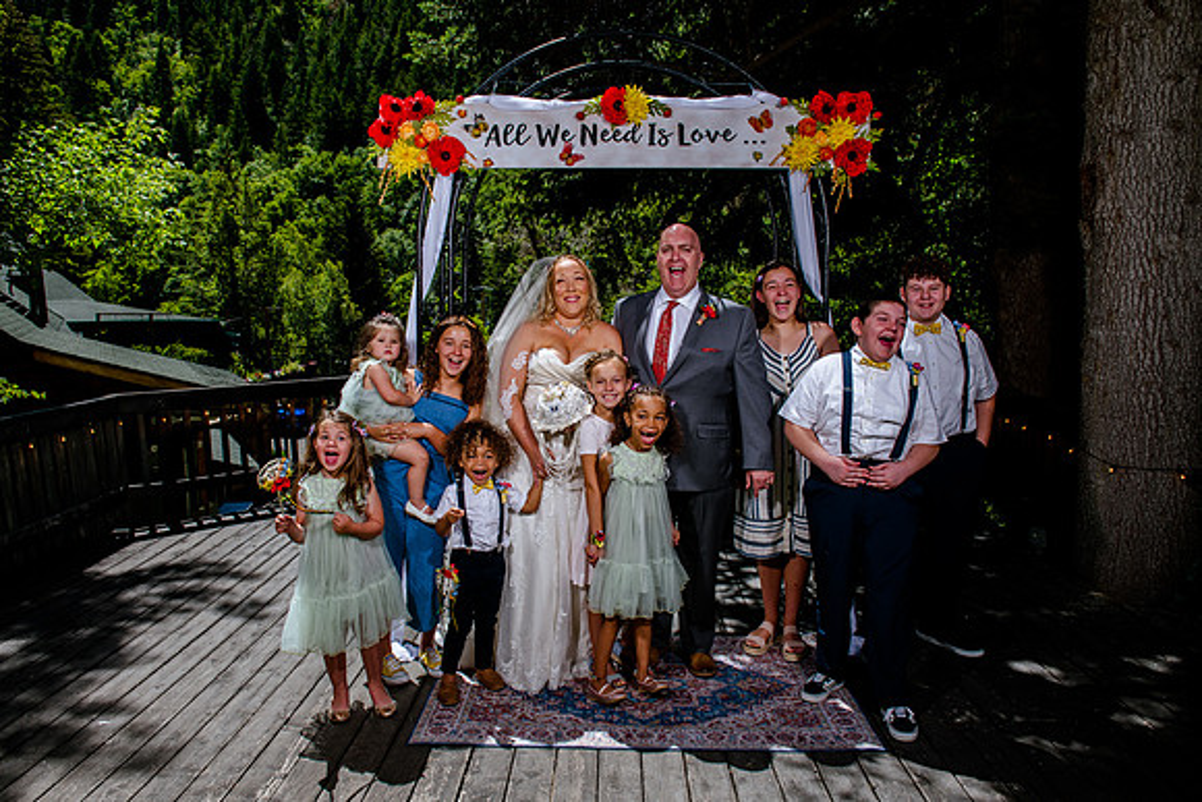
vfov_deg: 49.7
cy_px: 402
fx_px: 865
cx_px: 578
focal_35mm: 26
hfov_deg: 69.6
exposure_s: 1/400
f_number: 8
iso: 160
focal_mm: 24
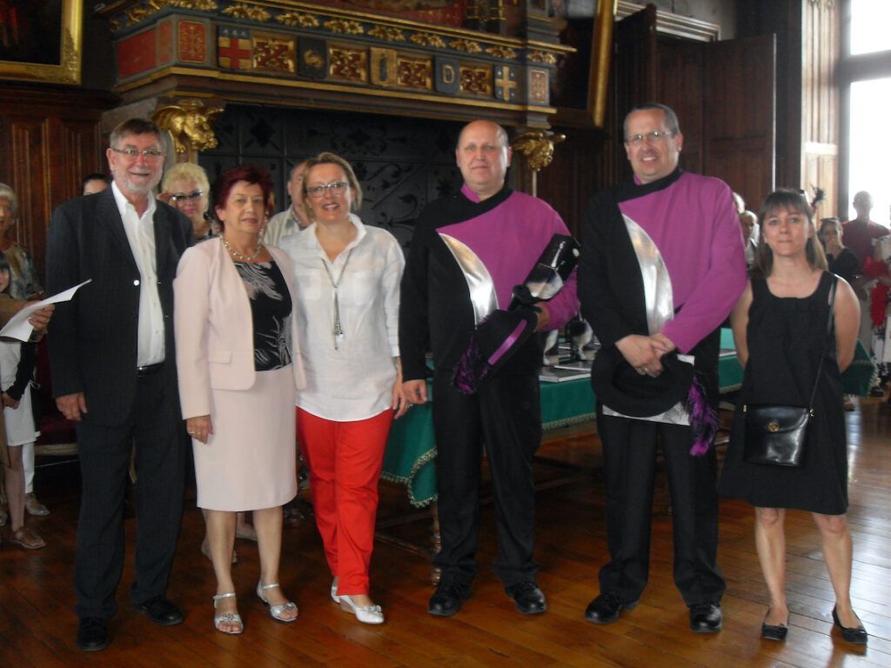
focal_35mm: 37
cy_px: 334
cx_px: 446
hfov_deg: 50.1
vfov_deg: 38.7
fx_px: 952
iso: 160
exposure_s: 1/45
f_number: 2.8
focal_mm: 6.3
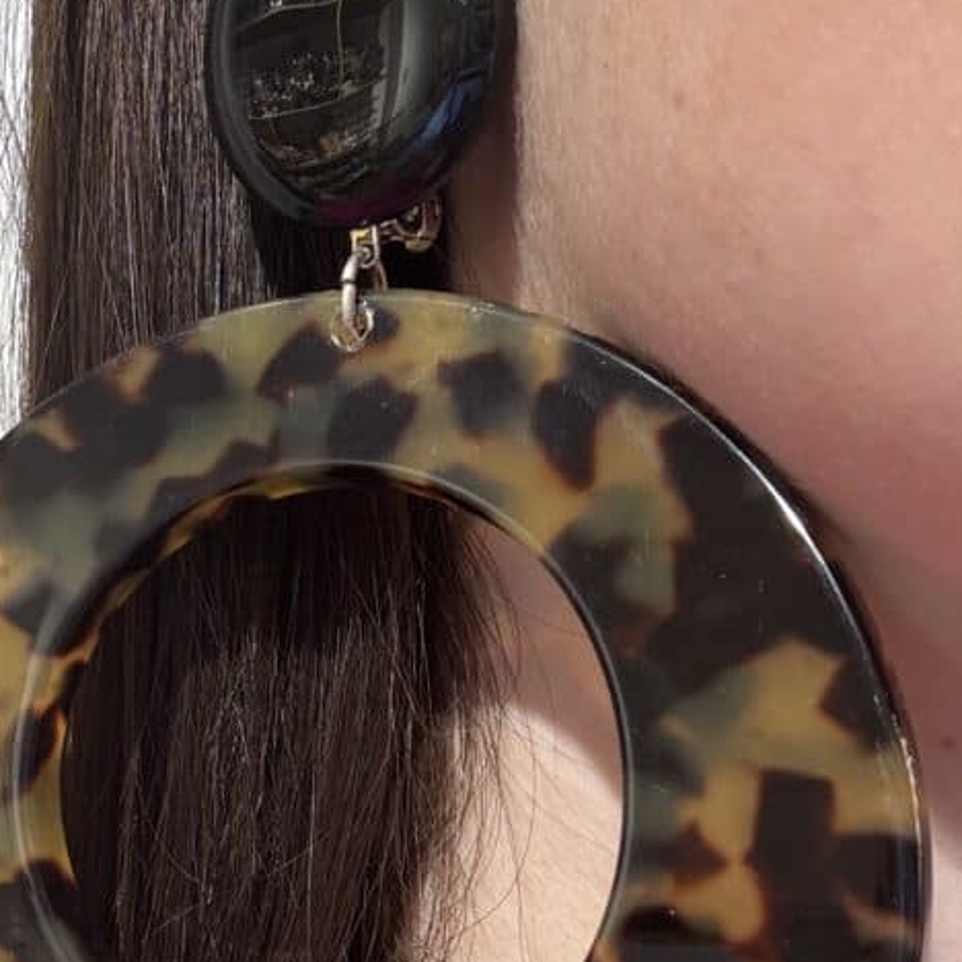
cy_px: 742
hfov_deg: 29.2
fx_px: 1824
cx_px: 265
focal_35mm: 58
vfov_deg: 29.0
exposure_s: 1/50
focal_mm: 2.69
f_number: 1.9
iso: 64
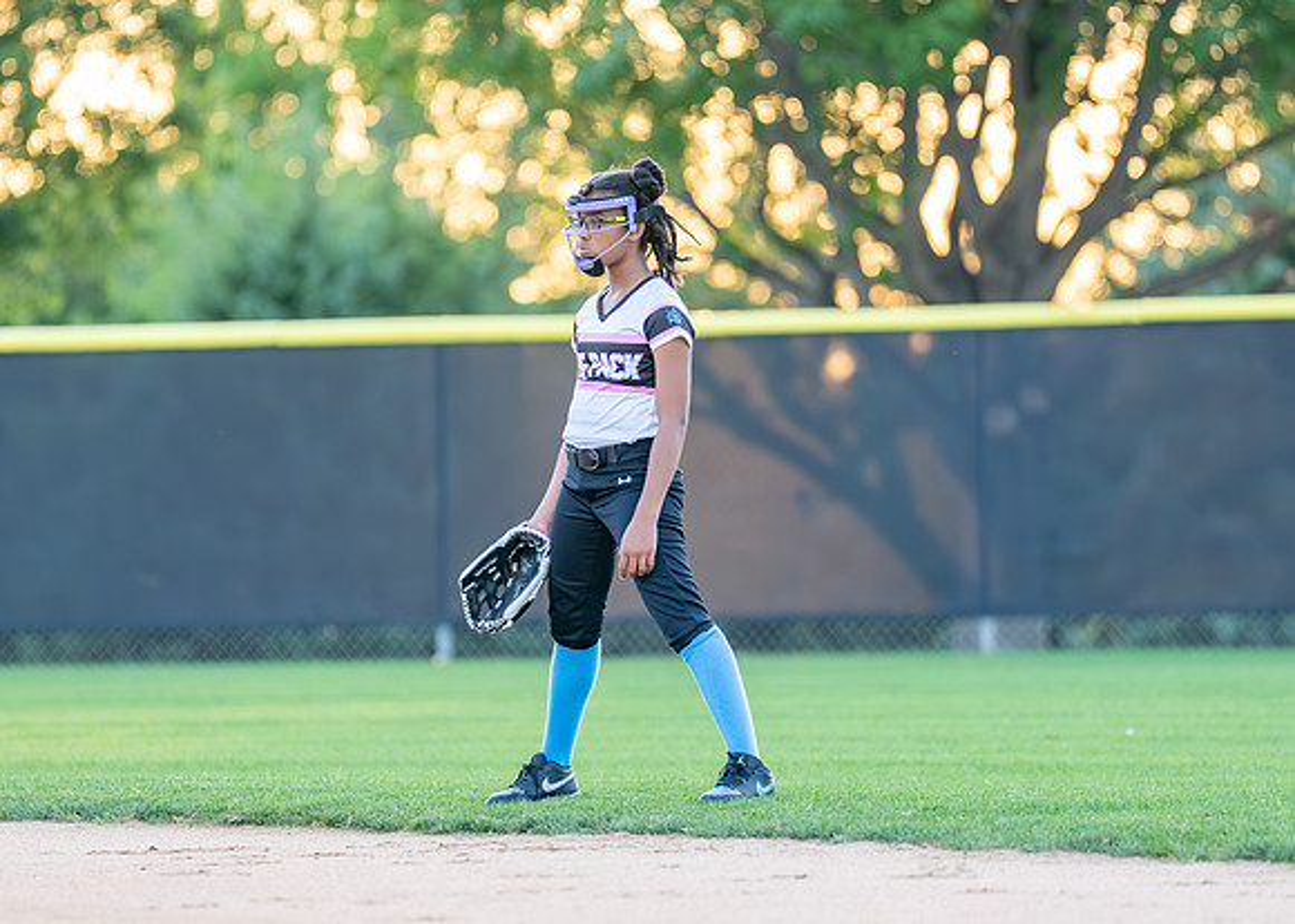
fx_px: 12371
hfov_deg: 6.0
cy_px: 439
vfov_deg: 4.3
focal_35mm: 336
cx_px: 598
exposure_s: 1/500
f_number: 2.8
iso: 400
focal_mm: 200
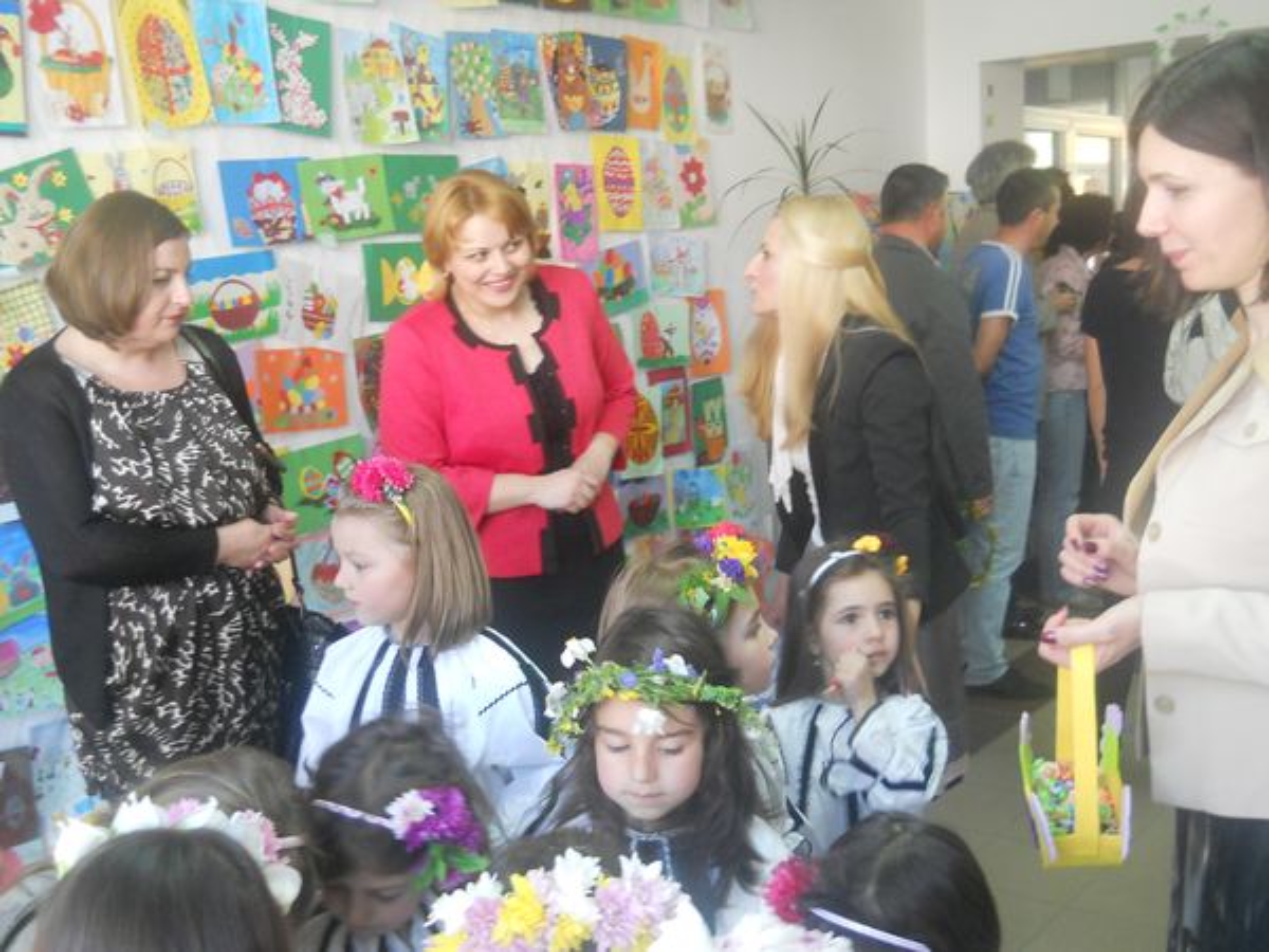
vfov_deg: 35.1
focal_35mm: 41
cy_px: 476
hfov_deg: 45.8
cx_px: 634
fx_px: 1503
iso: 320
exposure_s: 1/30
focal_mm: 6.72
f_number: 3.1
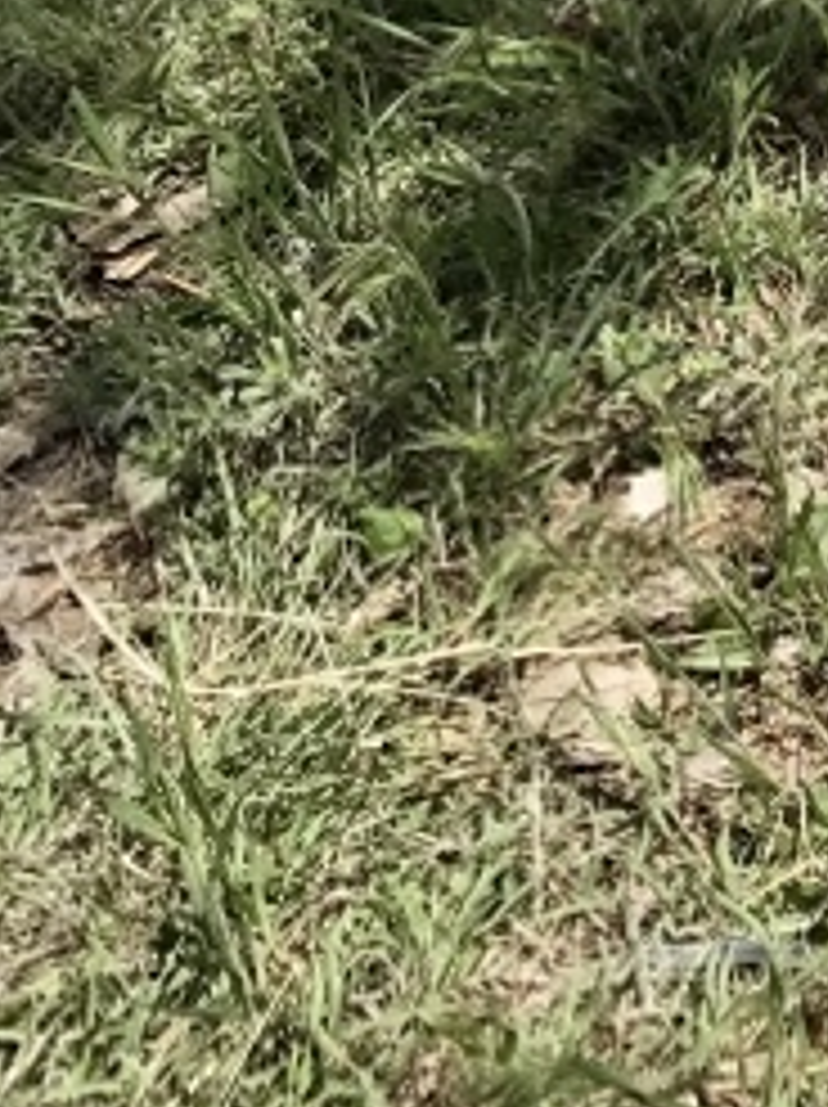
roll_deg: +2.8
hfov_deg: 12.1
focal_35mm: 114
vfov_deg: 15.0
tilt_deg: -19.5
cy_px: -900
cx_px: 1390
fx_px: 3642
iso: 20
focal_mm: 3.99
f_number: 1.8
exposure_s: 1/4000
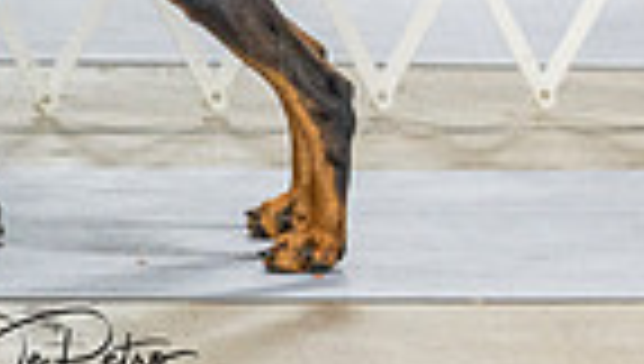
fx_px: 12128
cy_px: -398
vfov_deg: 1.7
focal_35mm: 709
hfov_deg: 3.0
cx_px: 1207
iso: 3200
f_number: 2.8
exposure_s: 1/200
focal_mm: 167
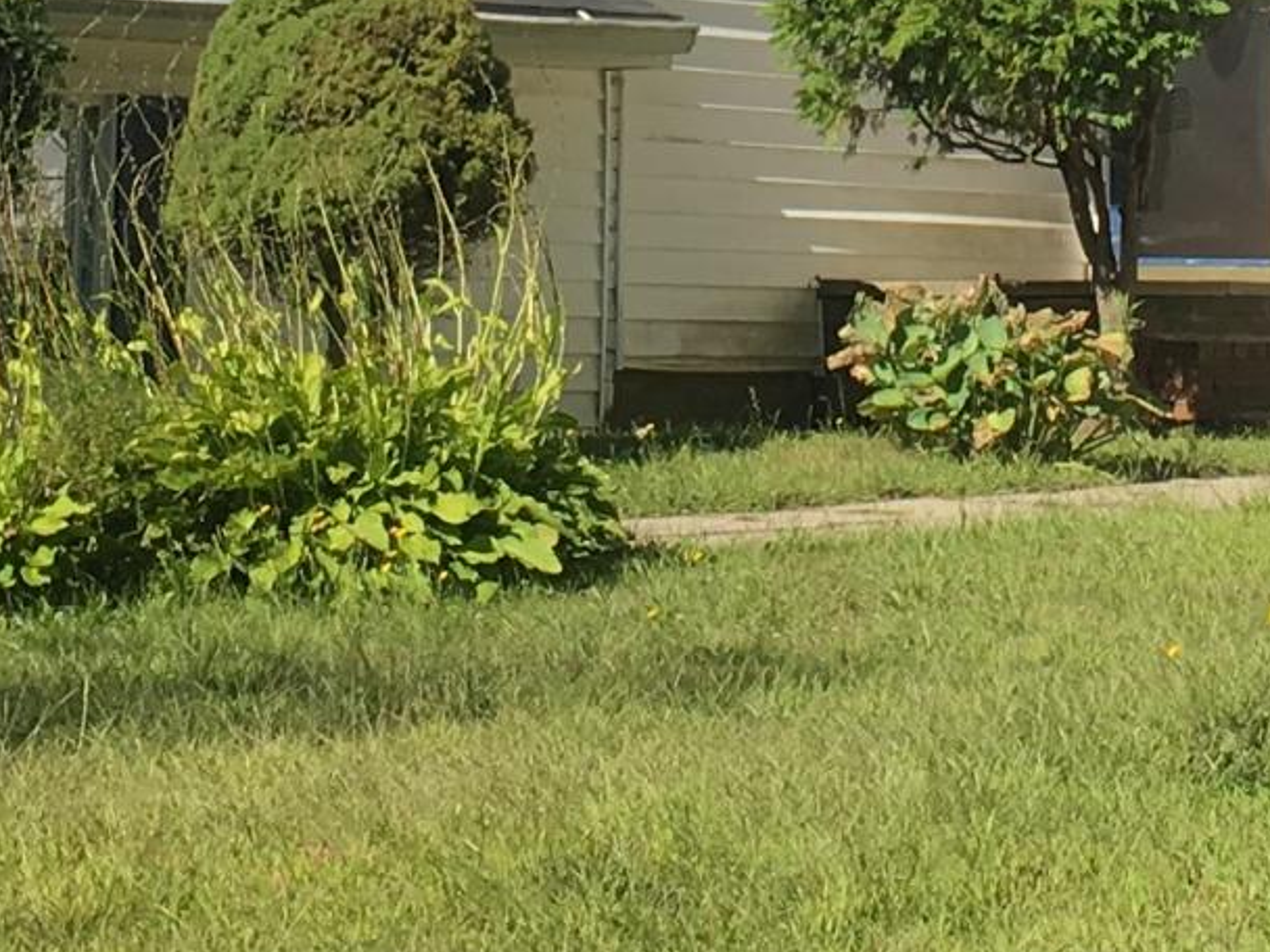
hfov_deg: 13.8
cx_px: 806
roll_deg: -0.8
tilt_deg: +12.2
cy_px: -486
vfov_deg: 10.0
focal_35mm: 143
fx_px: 5246
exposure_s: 1/1115
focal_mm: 4.15
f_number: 2.2
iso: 25
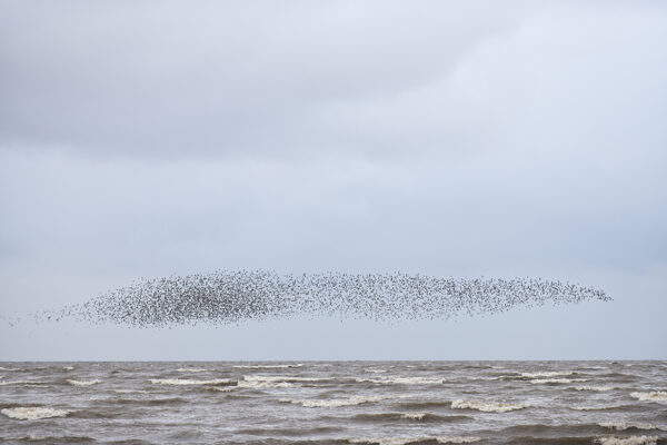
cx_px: 334
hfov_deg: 10.3
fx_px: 3705
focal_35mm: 200
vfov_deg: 6.9
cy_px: 222
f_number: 3.2
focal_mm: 200
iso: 320
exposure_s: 1/800
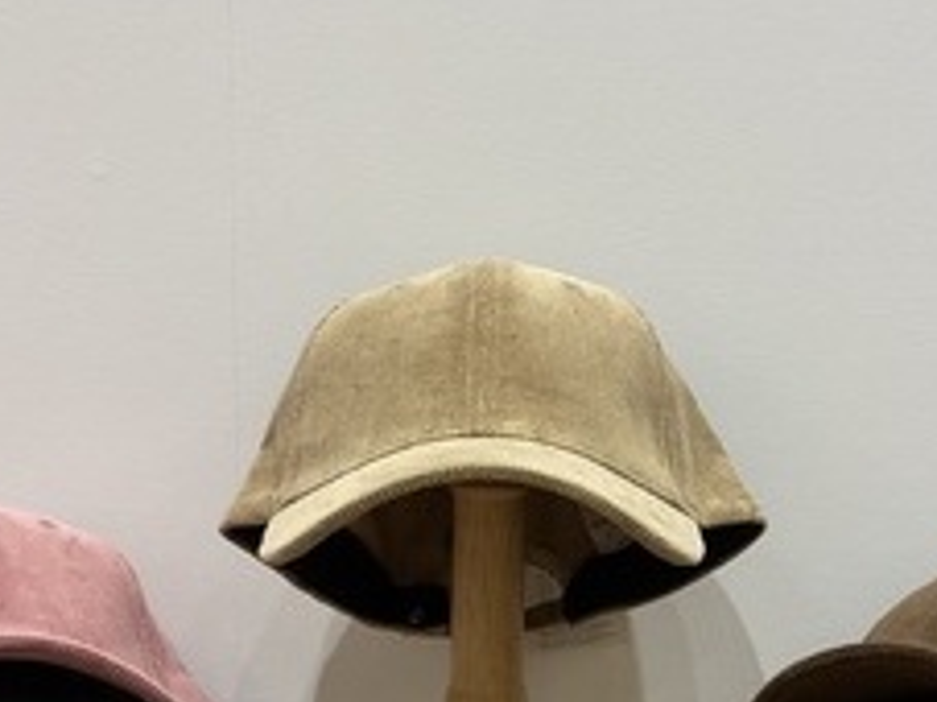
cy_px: 502
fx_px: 1731
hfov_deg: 30.2
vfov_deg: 22.7
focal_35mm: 64
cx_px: 570
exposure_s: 1/60
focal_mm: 3
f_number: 1.8
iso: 40
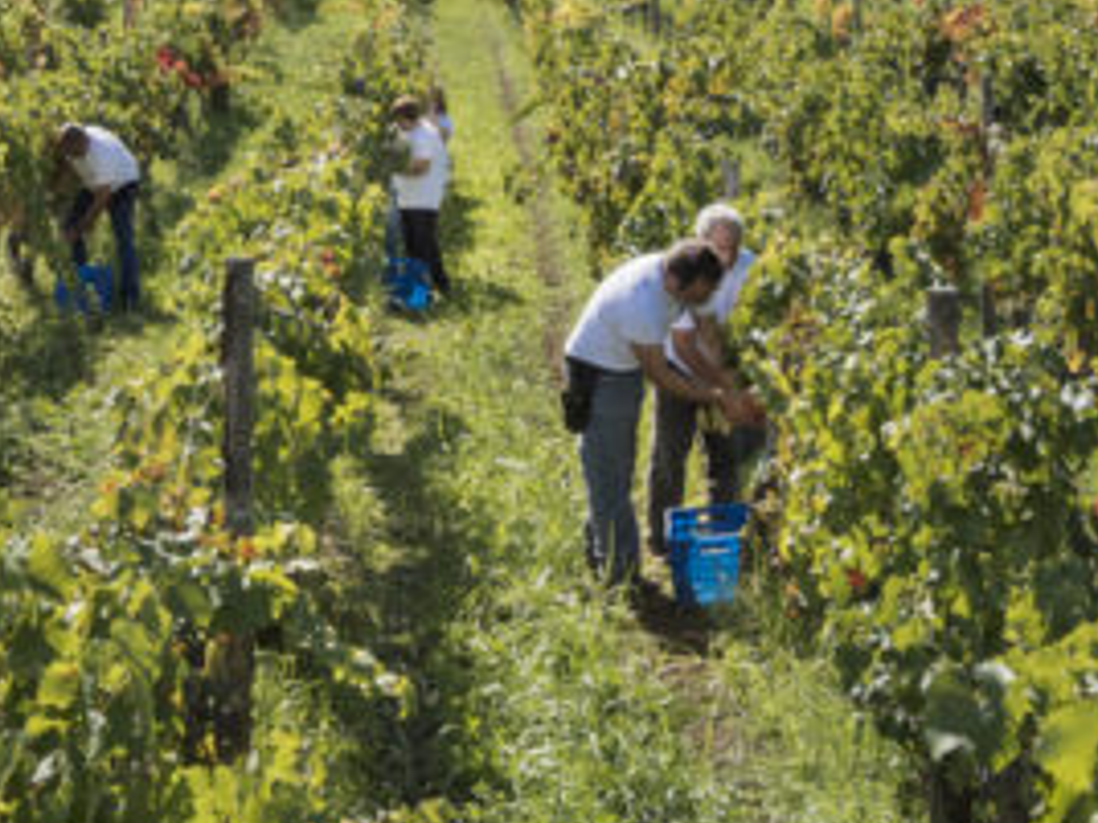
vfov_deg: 15.3
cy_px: -2
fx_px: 3013
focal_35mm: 95
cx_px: 94
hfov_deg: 20.2
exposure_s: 1/800
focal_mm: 38
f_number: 14
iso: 1250
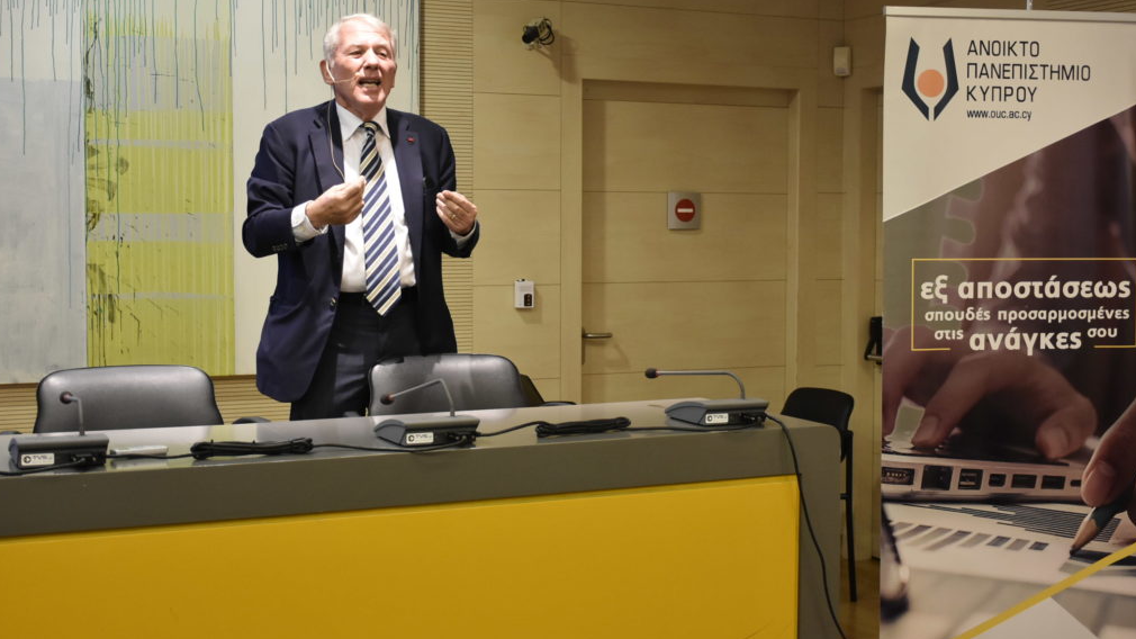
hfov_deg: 40.6
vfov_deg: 23.5
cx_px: 566
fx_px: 1536
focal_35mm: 51
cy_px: 290
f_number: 4.2
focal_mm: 32
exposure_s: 1/80
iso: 1600
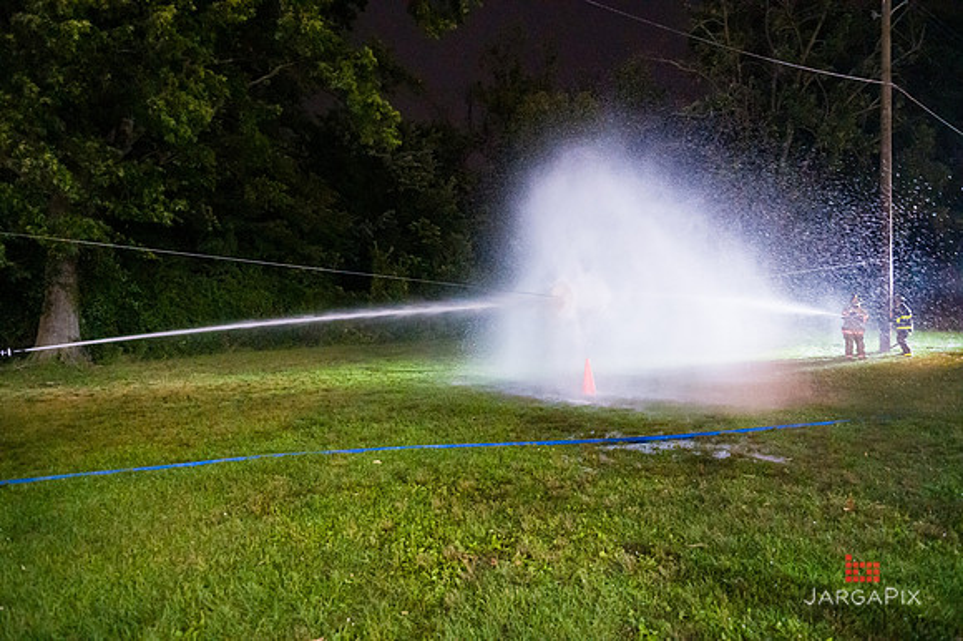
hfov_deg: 73.8
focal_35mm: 24
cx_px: 482
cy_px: 320
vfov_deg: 53.1
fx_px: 642
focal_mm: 24
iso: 12800
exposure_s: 1/200
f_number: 3.2
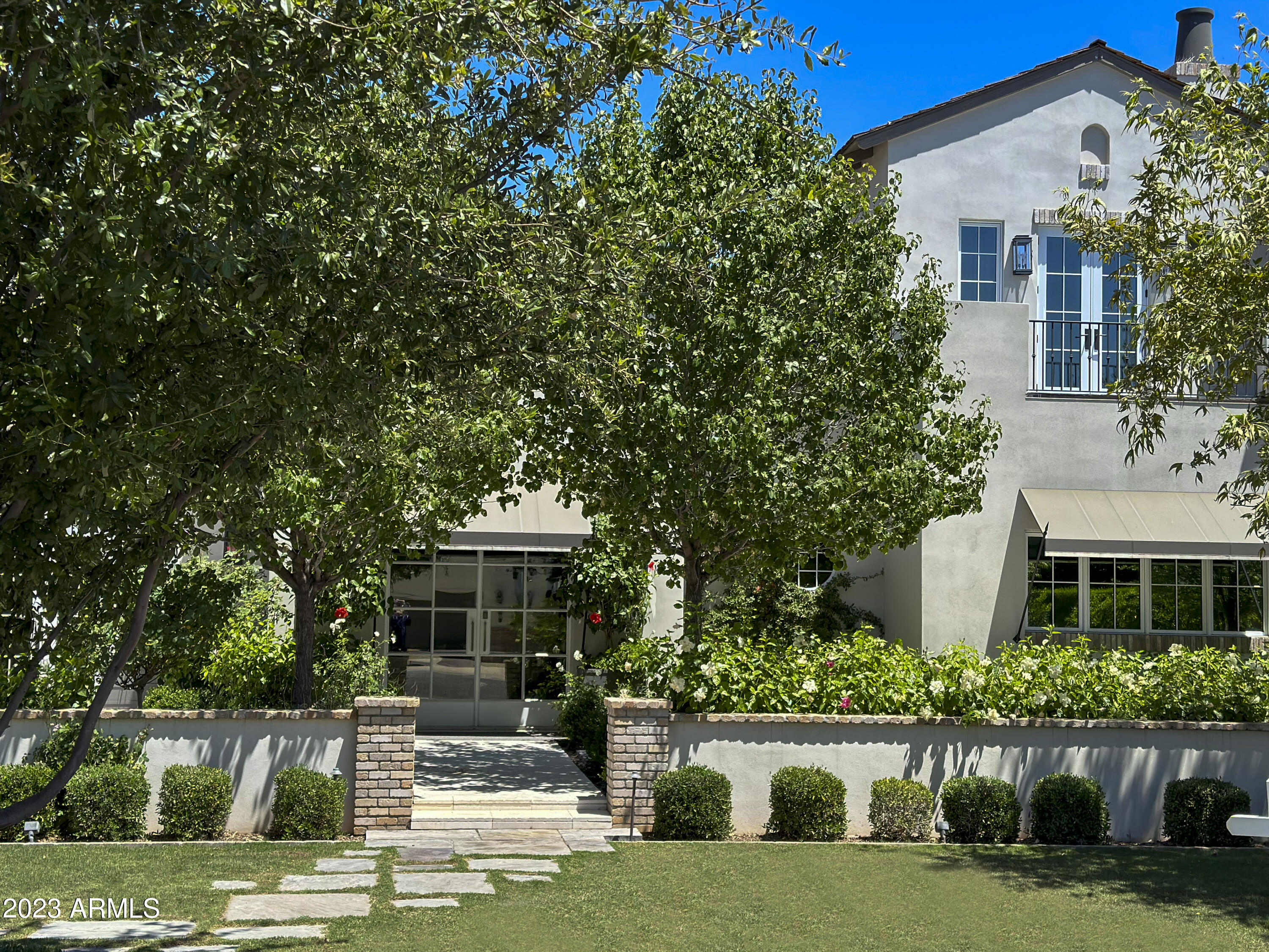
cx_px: 634
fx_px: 1760
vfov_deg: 30.3
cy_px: 476
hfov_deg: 39.7
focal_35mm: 48
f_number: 1.8
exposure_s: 1/3200
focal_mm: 6.86
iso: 100
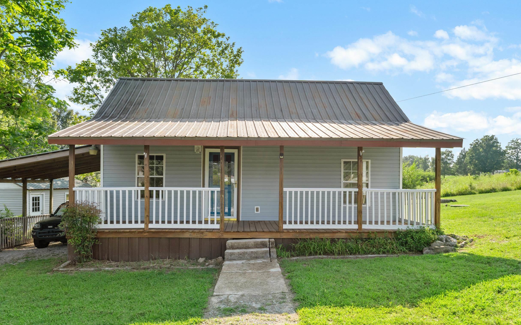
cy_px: 171
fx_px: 338
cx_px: 254
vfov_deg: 51.4
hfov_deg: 75.2
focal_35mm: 24
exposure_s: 1/200
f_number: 7.1
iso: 400
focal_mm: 15.2
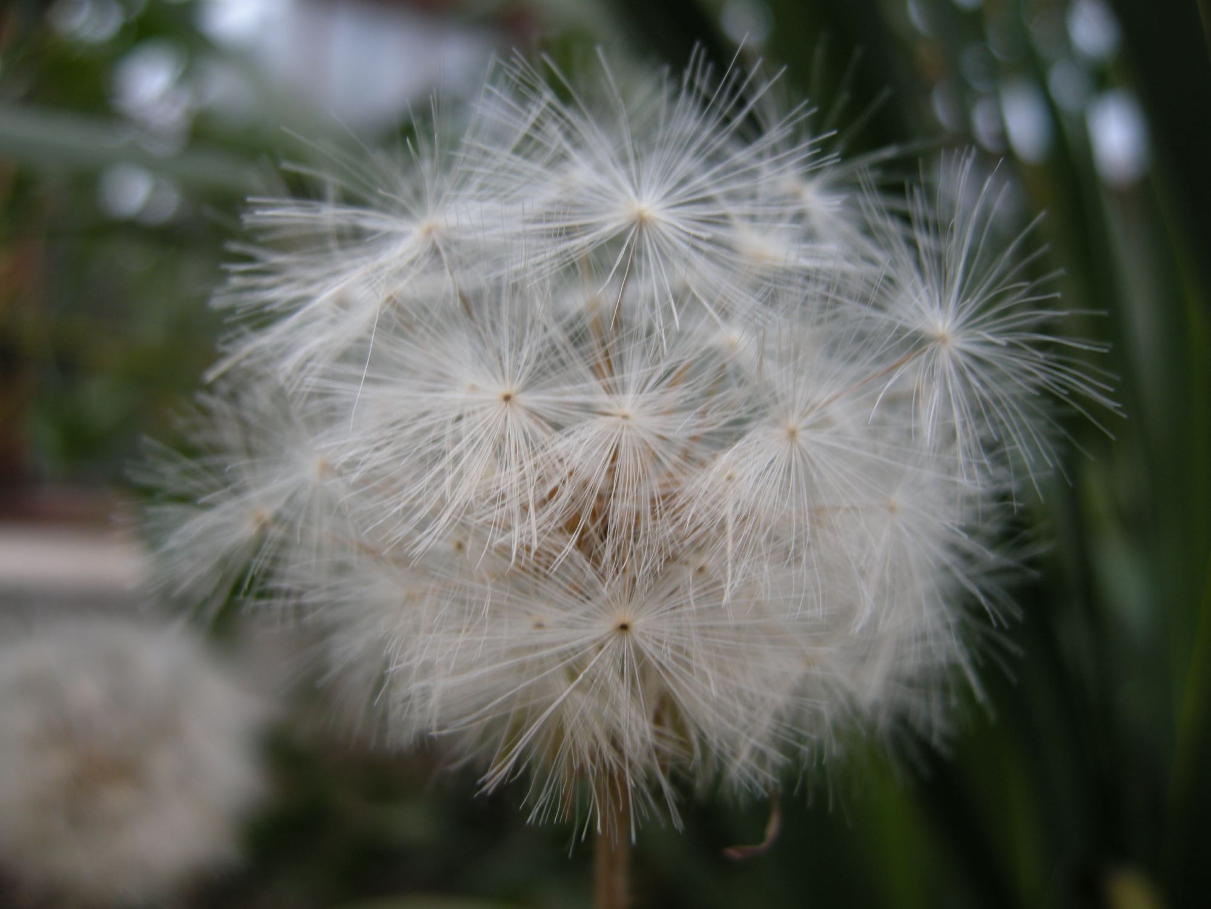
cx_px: 606
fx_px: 1224
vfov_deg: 40.7
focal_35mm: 35
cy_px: 454
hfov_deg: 52.6
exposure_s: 1/50.4
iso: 66
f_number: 2.7
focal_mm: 7.5
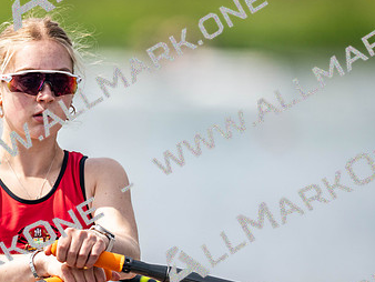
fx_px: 10732
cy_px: 194
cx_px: 71
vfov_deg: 1.5
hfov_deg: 2.0
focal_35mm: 990
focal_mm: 600
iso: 320
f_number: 4
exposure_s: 1/2500
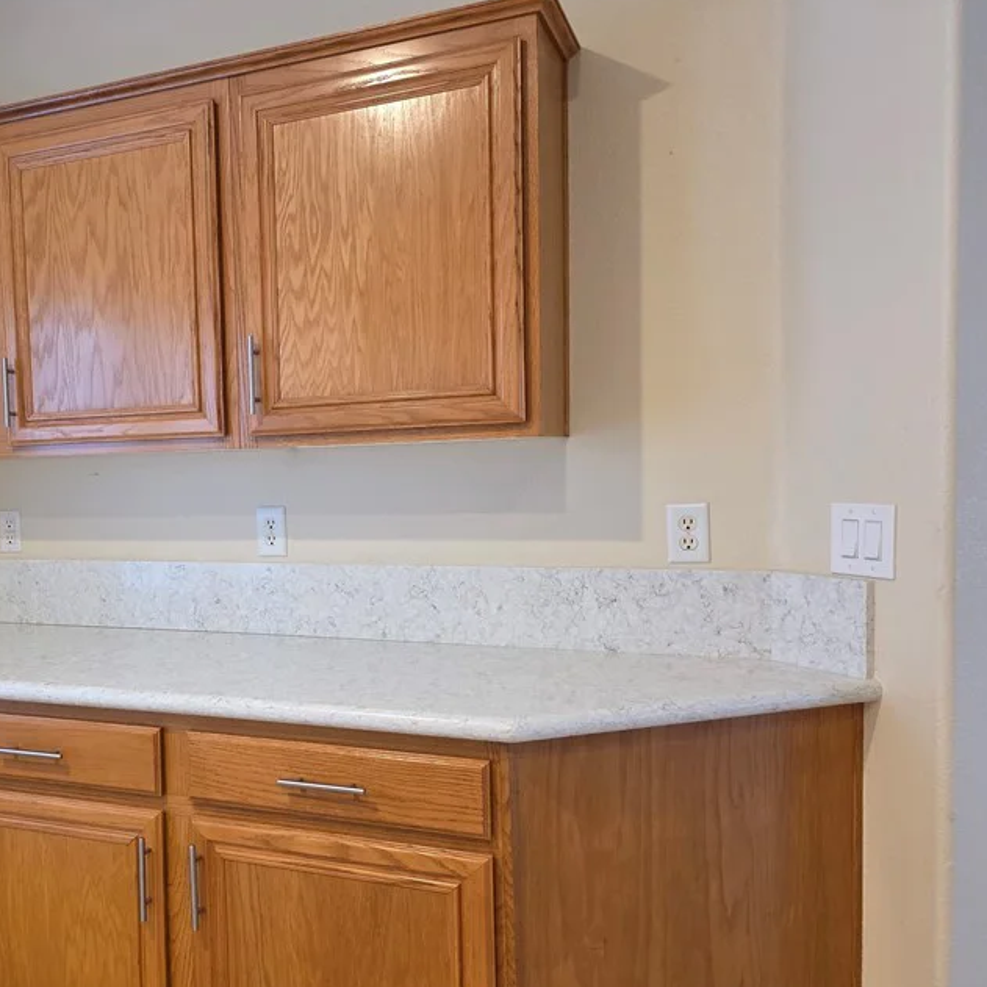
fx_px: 1065
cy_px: 533
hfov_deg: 47.1
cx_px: 200
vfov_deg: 49.7
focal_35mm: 33
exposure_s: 1/120
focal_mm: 6.3
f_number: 1.7
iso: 640
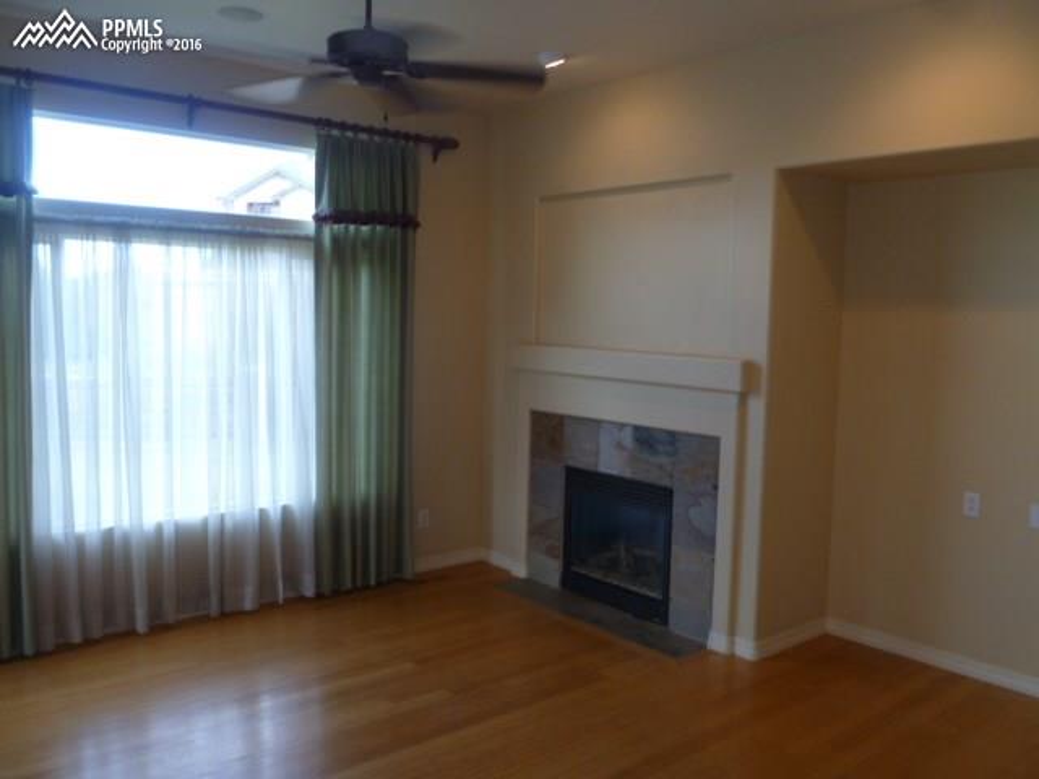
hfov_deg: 63.4
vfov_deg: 49.7
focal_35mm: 28
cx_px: 520
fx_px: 840
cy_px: 390
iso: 100
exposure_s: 1/30
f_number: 3.3
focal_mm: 5
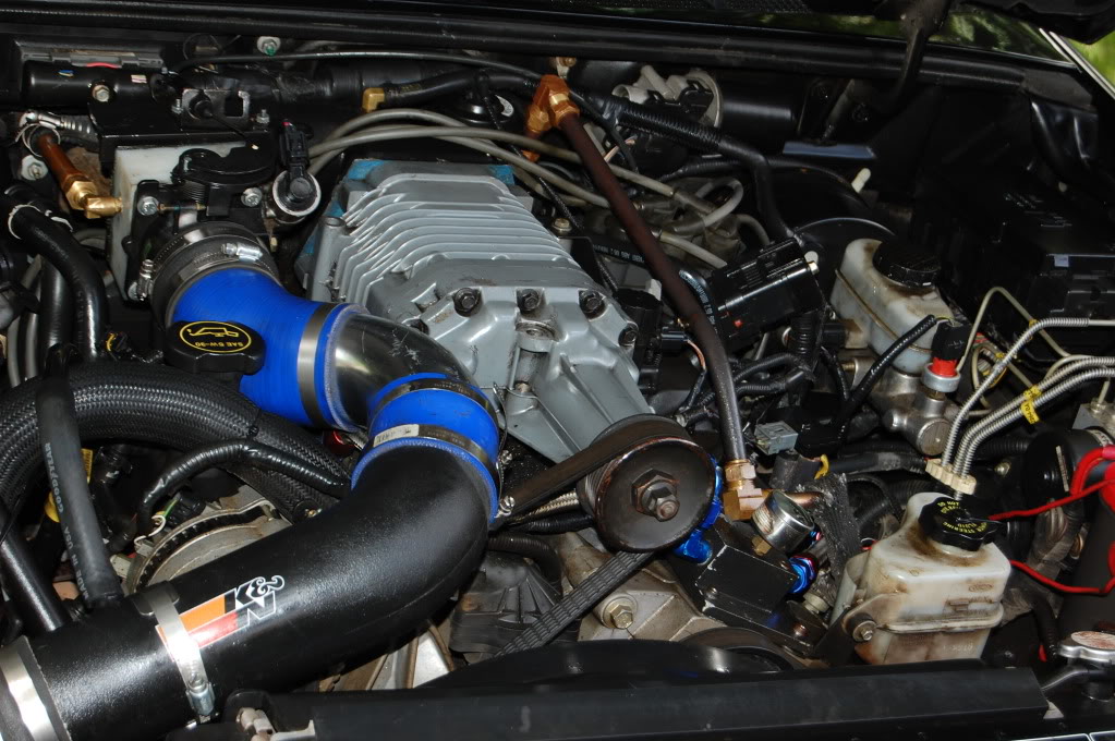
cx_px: 558
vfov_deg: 16.5
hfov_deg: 24.6
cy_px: 370
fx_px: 2553
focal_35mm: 82
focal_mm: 55
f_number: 5.6
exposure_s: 1/125
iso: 280
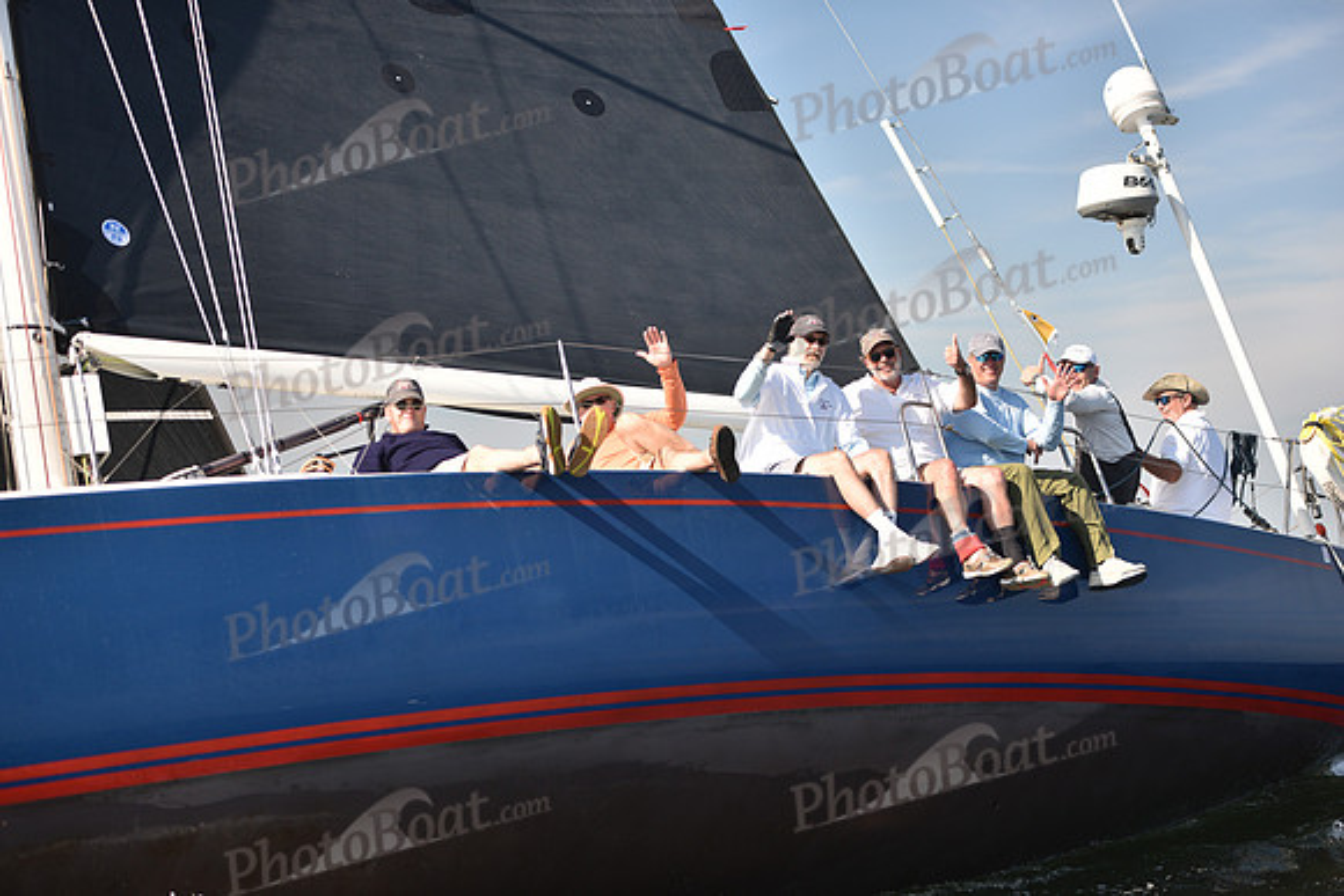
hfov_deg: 28.8
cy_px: 448
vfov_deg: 19.5
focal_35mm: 70
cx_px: 672
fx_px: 2614
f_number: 2.8
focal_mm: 70
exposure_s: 1/1000
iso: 250
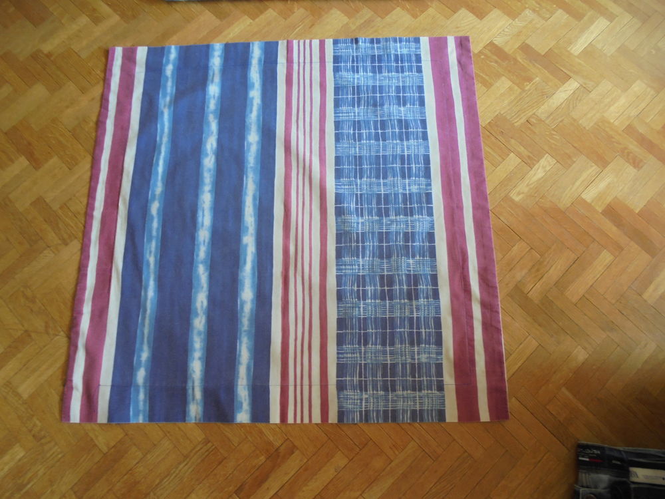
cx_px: 332
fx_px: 499
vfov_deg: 53.1
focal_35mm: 26
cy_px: 250
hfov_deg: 67.3
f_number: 3.5
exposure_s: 1/30
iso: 200
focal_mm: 4.6
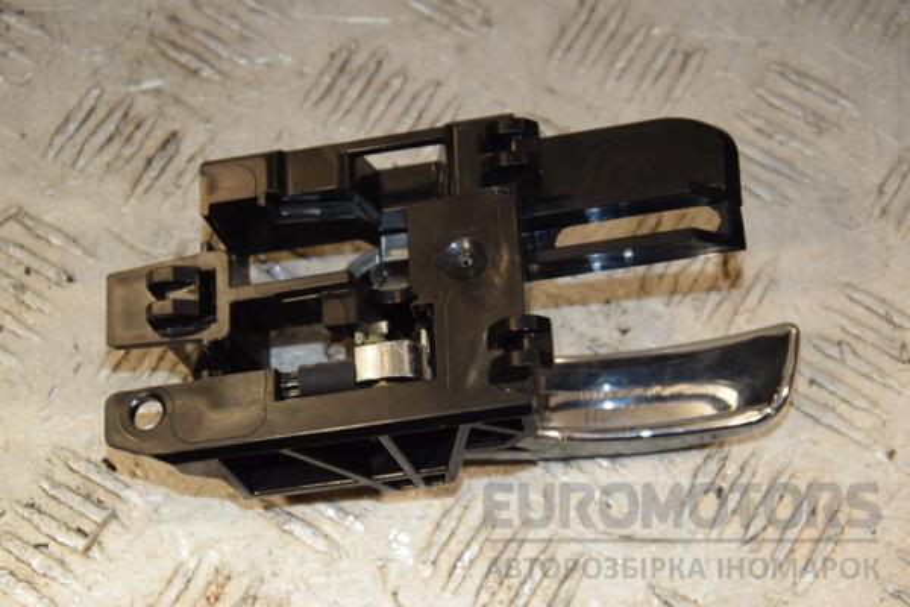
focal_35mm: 105
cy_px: 304
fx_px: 2654
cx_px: 455
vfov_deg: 13.0
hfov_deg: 19.5
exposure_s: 1/200
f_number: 8
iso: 800
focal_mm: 70
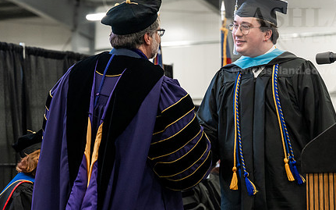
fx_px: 1080
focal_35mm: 118
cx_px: 196
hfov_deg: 17.7
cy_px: 87
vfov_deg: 11.1
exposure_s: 1/200
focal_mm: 86
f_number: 4.5
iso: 4000
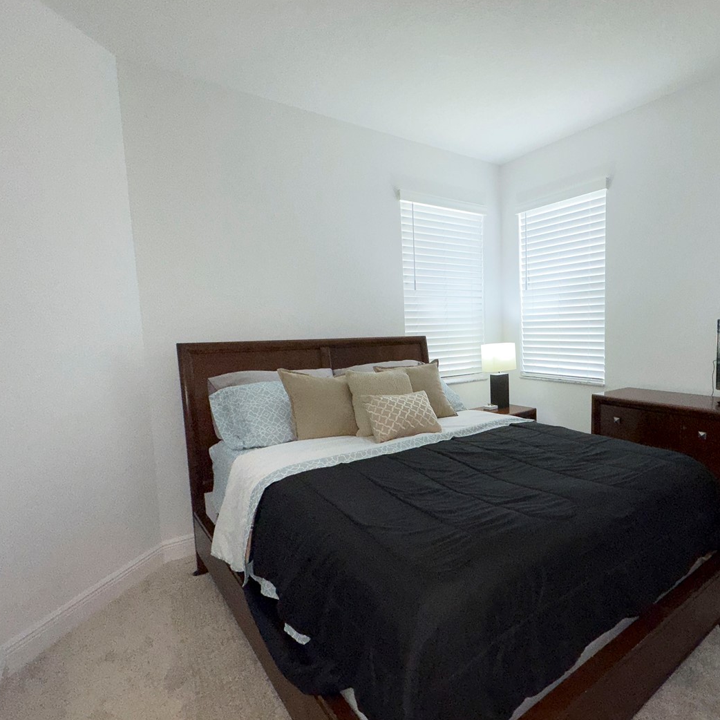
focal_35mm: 19
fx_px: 447
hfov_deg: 76.0
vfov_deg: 77.7
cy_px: 373
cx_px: 460
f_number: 2.2
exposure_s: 1/120
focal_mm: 2.22
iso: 160
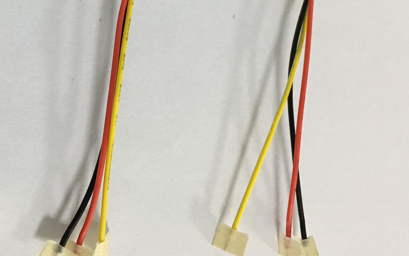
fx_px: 691
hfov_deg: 32.5
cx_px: 116
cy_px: -43
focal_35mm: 62
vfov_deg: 19.8
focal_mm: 4.15
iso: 64
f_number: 2.2
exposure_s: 1/17
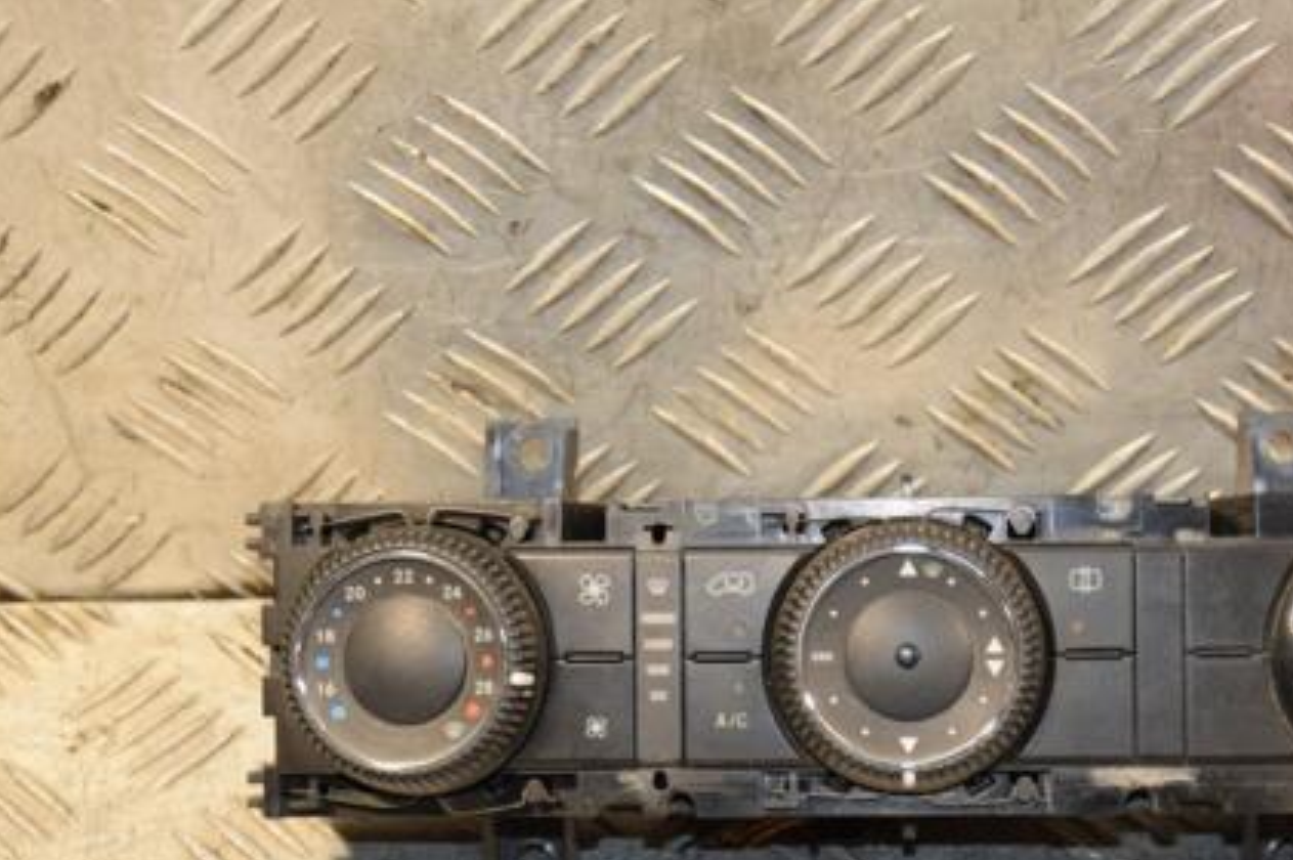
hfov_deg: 19.1
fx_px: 3840
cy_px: 611
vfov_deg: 12.8
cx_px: 808
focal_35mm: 107
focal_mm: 50
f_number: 5
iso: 800
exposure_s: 1/125
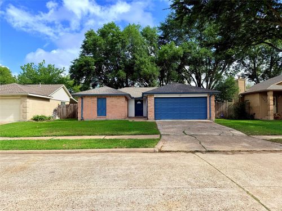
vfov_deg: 56.8
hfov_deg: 71.6
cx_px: 141
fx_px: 196
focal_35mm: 24
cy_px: 106
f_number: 1.78
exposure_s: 1/3279
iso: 80
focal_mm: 6.76
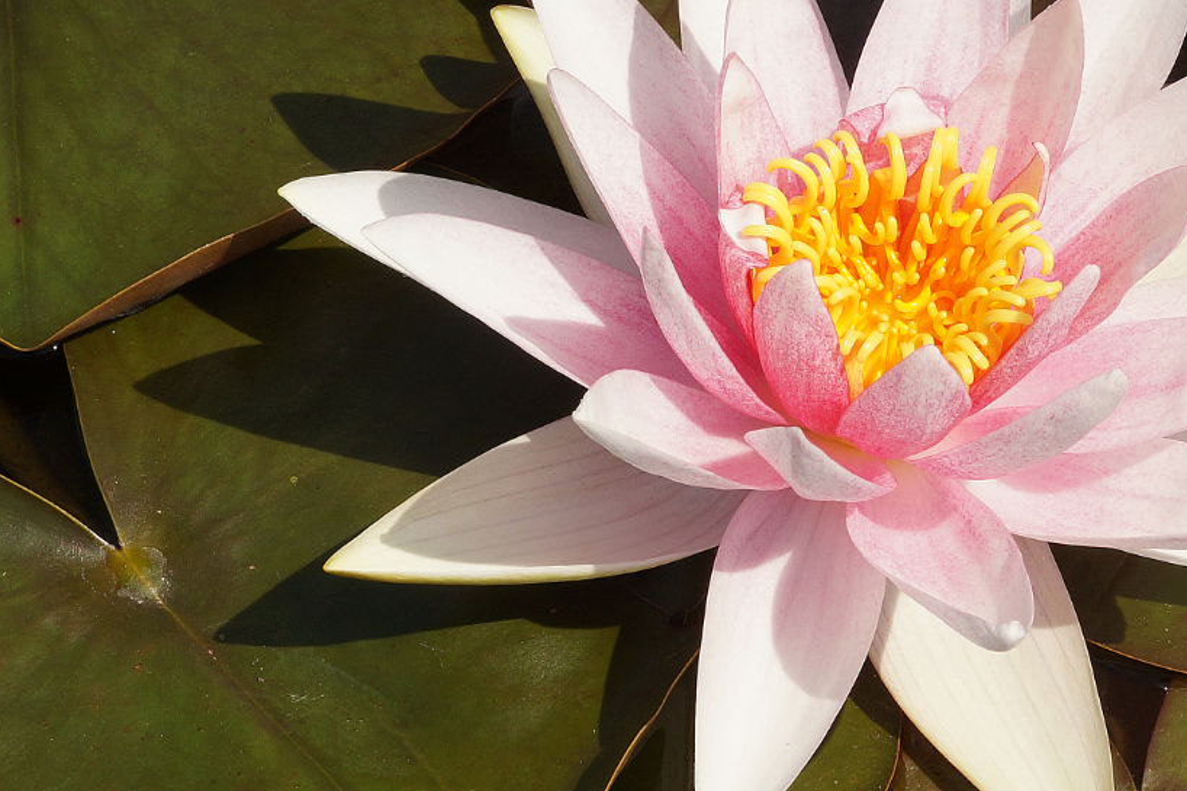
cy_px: 360
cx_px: 753
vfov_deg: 6.2
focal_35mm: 220
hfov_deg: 9.4
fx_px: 7252
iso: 160
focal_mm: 100
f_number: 13
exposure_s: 1/160
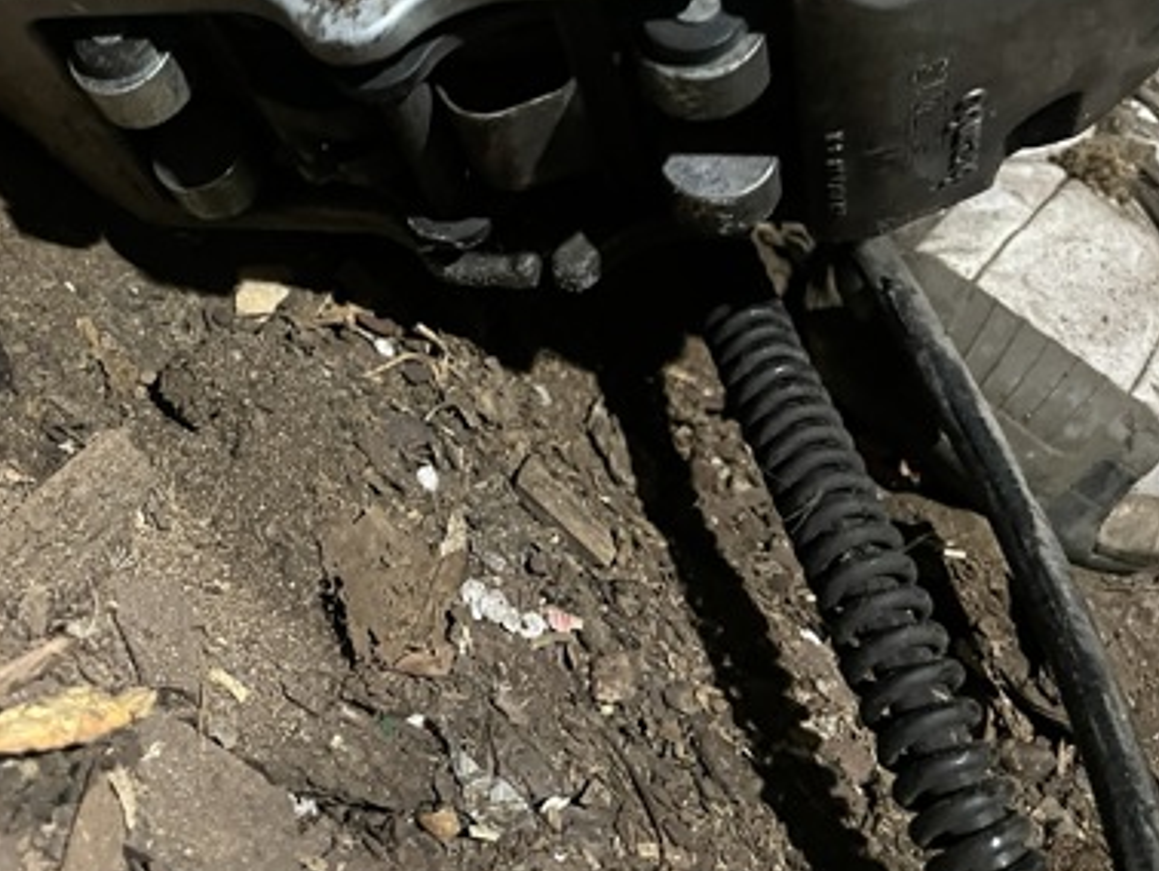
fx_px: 1474
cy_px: 175
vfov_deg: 32.0
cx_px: 285
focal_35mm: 44
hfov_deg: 41.6
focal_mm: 5.1
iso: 500
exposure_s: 1/25
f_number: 1.6
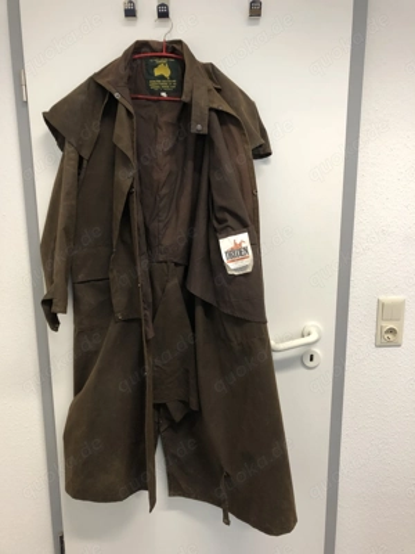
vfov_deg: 63.4
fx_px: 448
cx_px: 208
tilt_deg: -11.3
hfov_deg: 49.7
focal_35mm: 28
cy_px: 277
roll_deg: +0.3
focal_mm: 3.99
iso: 40
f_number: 1.8
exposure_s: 1/20
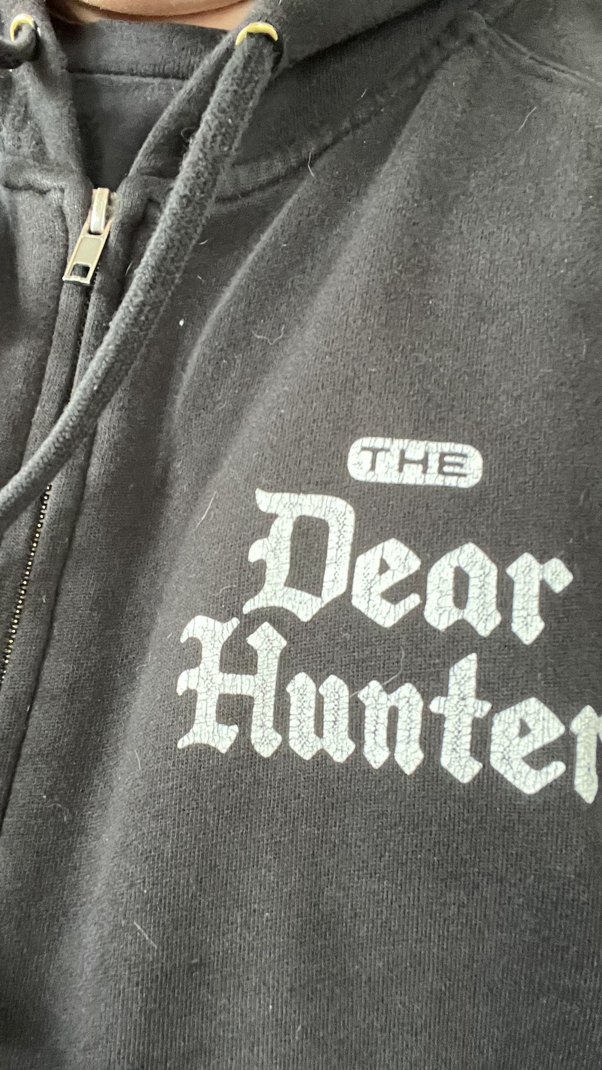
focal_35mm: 35
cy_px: 571
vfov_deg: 56.6
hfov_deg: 33.6
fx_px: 993
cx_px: 236
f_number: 2.2
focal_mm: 2.71
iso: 640
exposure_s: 1/30
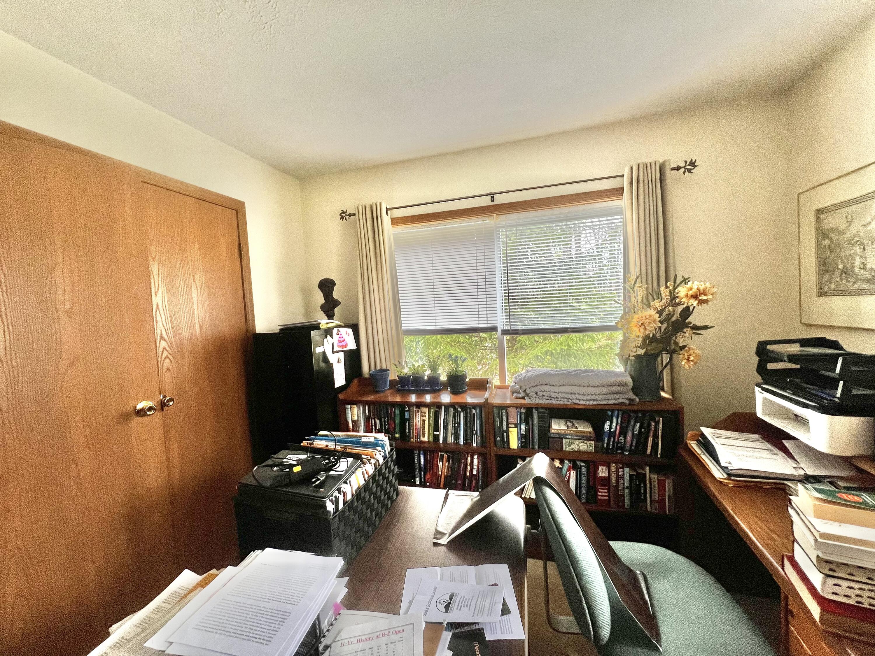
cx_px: 438
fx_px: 329
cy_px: 328
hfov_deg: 106.2
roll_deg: +2.9
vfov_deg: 89.9
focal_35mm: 13
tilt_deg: -3.6
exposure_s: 1/99
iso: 100
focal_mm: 1.57
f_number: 1.8
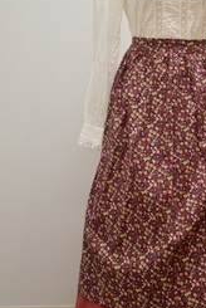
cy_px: 73
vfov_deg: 22.8
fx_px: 753
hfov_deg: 15.5
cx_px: 168
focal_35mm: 88
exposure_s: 1/160
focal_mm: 32
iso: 1600
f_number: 4
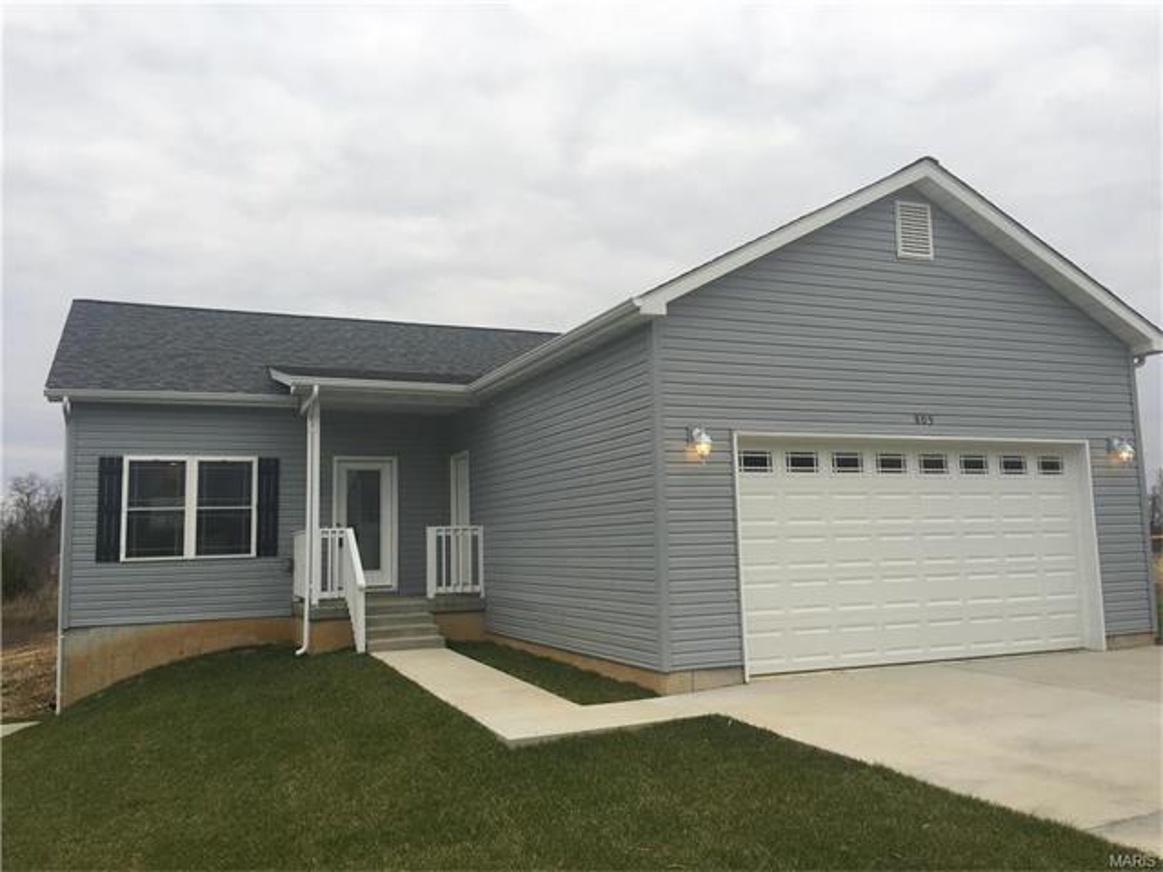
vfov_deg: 48.2
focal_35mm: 29
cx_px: 582
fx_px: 974
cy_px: 436
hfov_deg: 61.7
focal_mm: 4.15
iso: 25
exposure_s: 1/280
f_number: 2.2
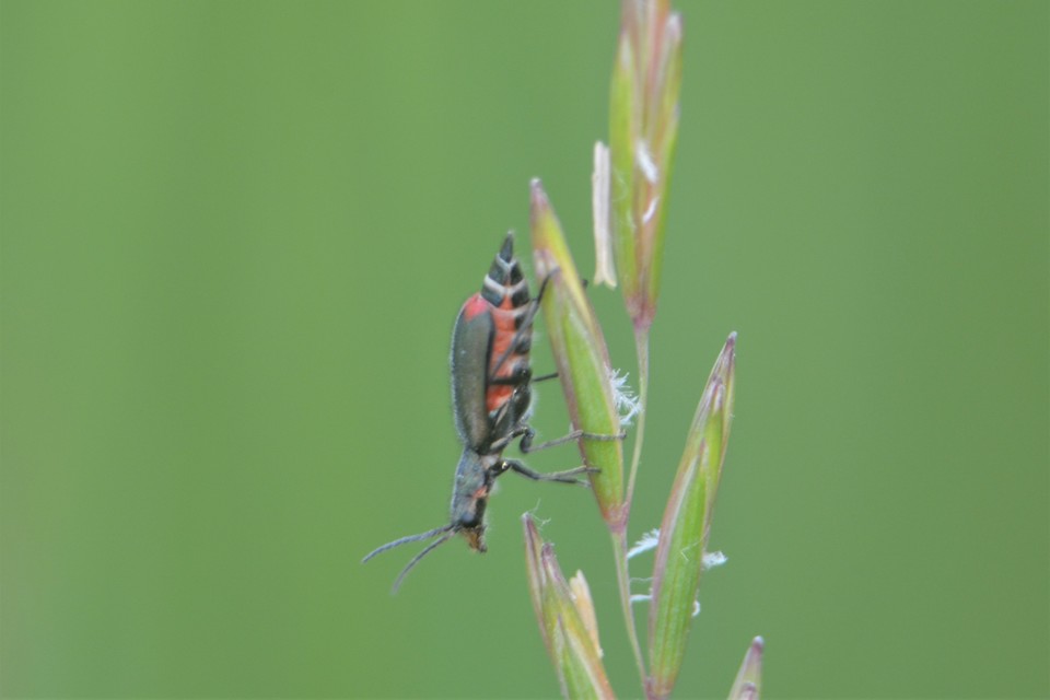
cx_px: 525
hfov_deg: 5.7
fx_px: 10499
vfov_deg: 3.8
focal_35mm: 360
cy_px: 350
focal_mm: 240
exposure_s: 1/125
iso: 400
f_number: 5.6
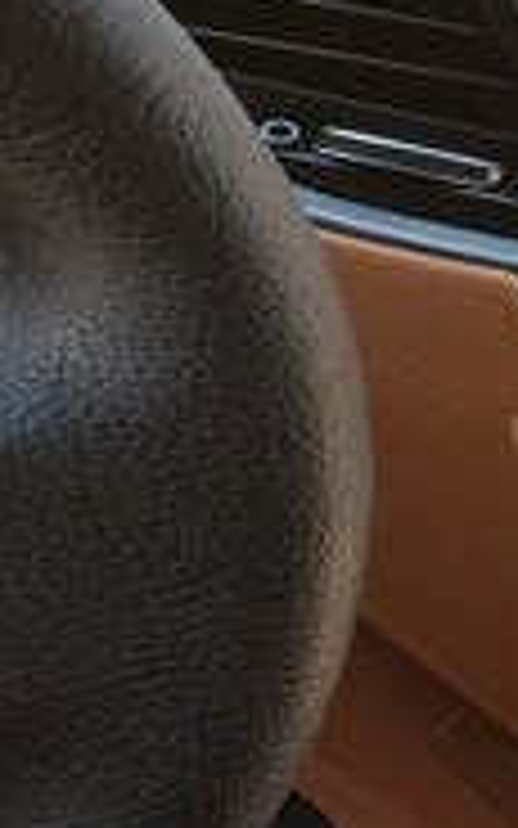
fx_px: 2485
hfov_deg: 11.0
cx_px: 977
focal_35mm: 110
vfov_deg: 18.9
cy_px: 484
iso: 50
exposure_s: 1/100
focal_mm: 4.15
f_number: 2.2
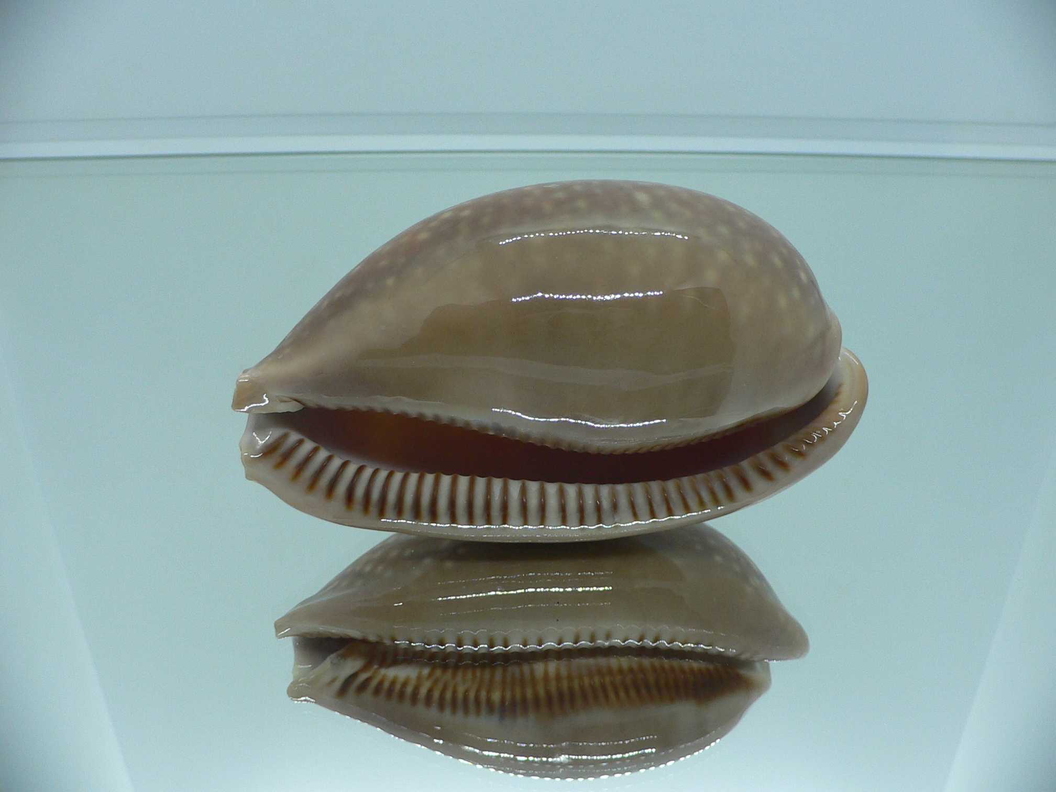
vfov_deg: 40.7
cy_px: 396
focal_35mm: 35
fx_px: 1068
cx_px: 528
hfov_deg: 52.6
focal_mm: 4.6
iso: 100
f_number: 2.8
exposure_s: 1/60
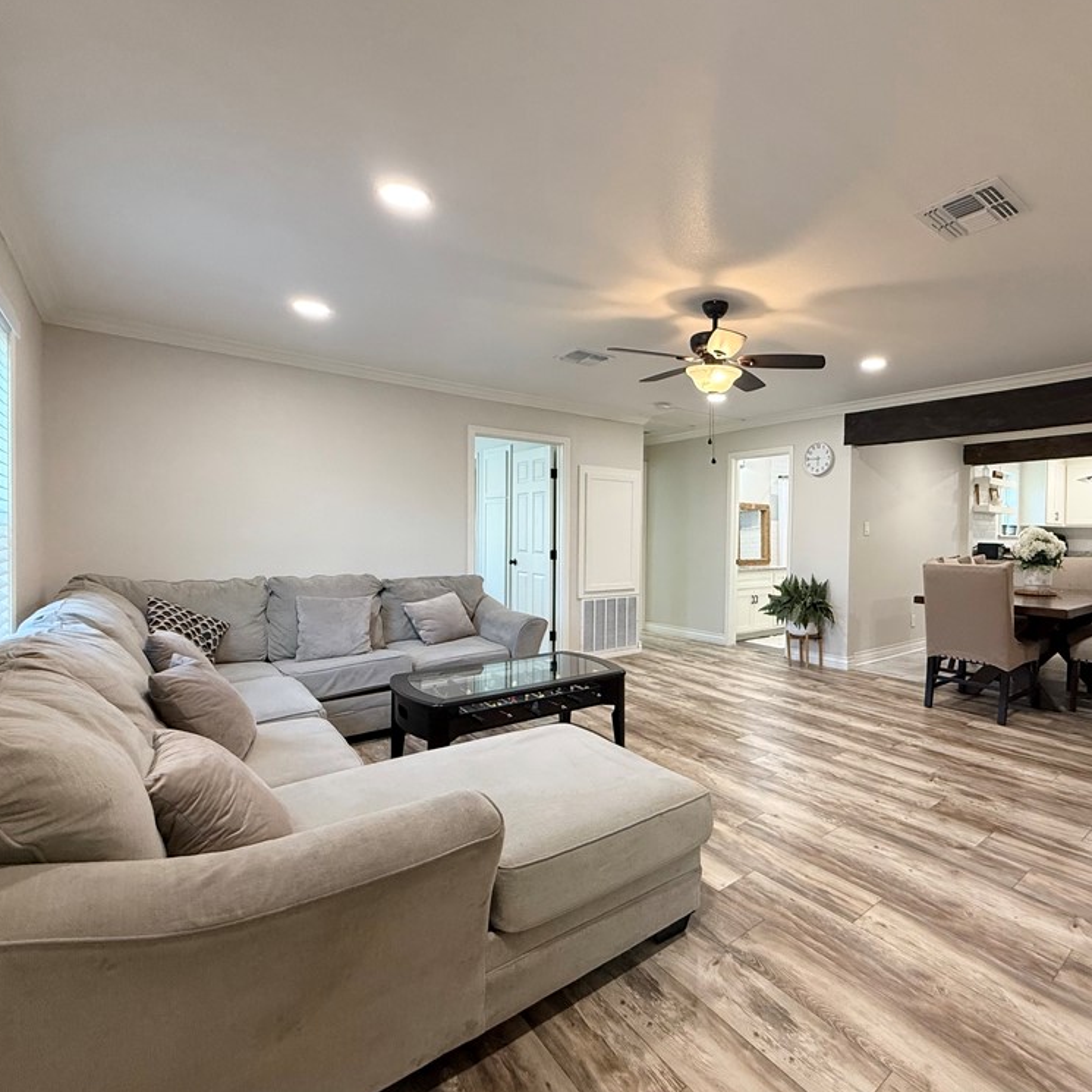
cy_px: 542
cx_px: 693
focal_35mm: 17
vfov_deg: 84.0
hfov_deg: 82.1
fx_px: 607
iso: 250
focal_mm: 2.22
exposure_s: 1/120
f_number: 2.2
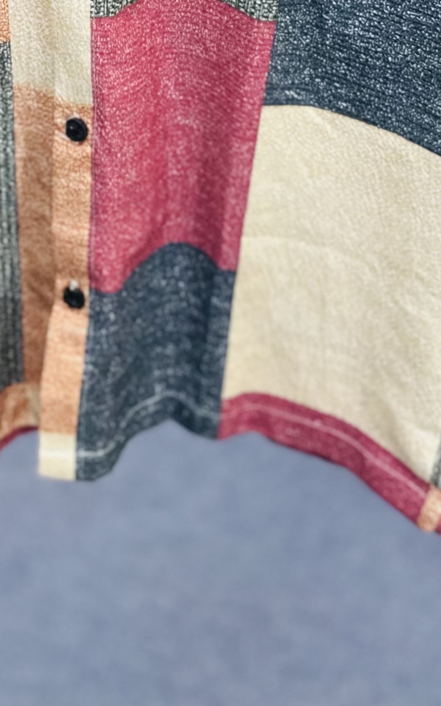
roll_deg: +2.6
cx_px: 46
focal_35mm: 71
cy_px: -227
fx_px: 1365
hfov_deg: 18.1
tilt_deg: -21.5
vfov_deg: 24.9
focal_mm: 6.86
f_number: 1.78
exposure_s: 1/100
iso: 100
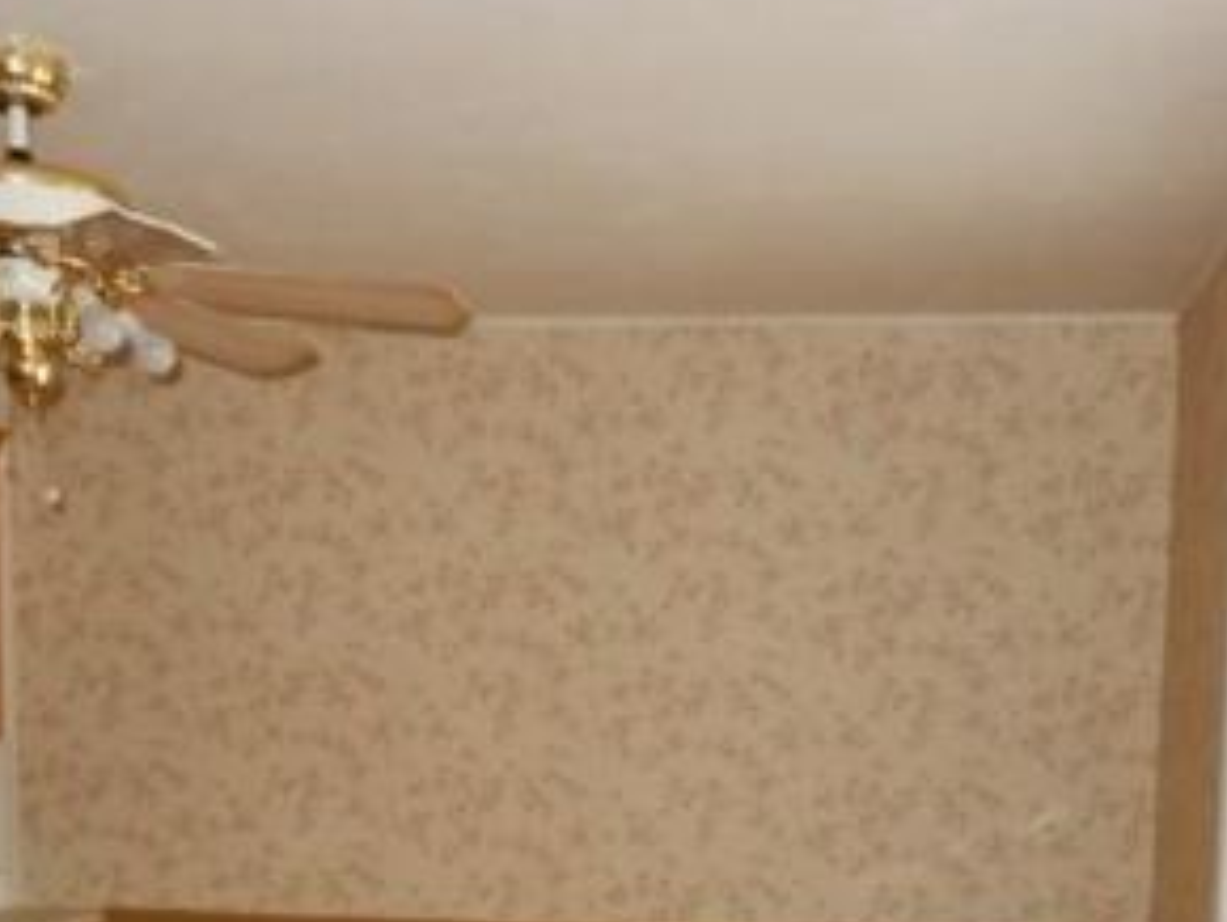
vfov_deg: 25.2
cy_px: 947
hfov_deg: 34.9
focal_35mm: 55
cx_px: 688
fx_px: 1951
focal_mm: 4.5
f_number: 3.4
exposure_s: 1/30
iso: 320
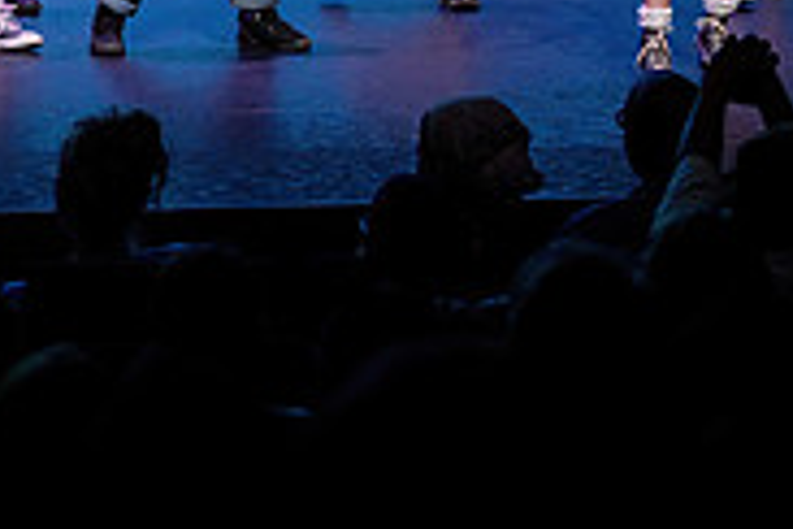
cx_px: -227
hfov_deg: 7.1
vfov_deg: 4.7
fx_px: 6299
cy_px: -460
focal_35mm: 286
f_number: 2.8
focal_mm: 75
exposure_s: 1/400
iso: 1250
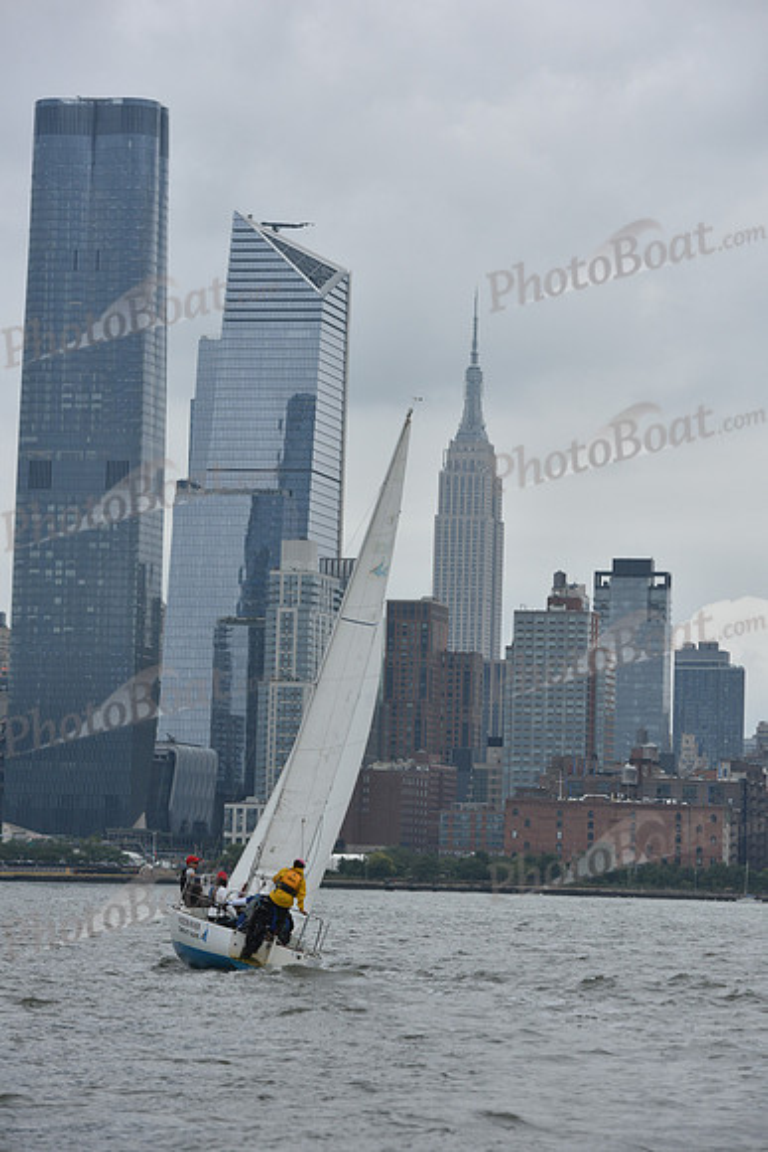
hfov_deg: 11.0
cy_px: 576
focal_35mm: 125
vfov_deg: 16.4
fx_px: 3997
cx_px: 384
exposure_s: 1/800
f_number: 8
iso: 400
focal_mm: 125
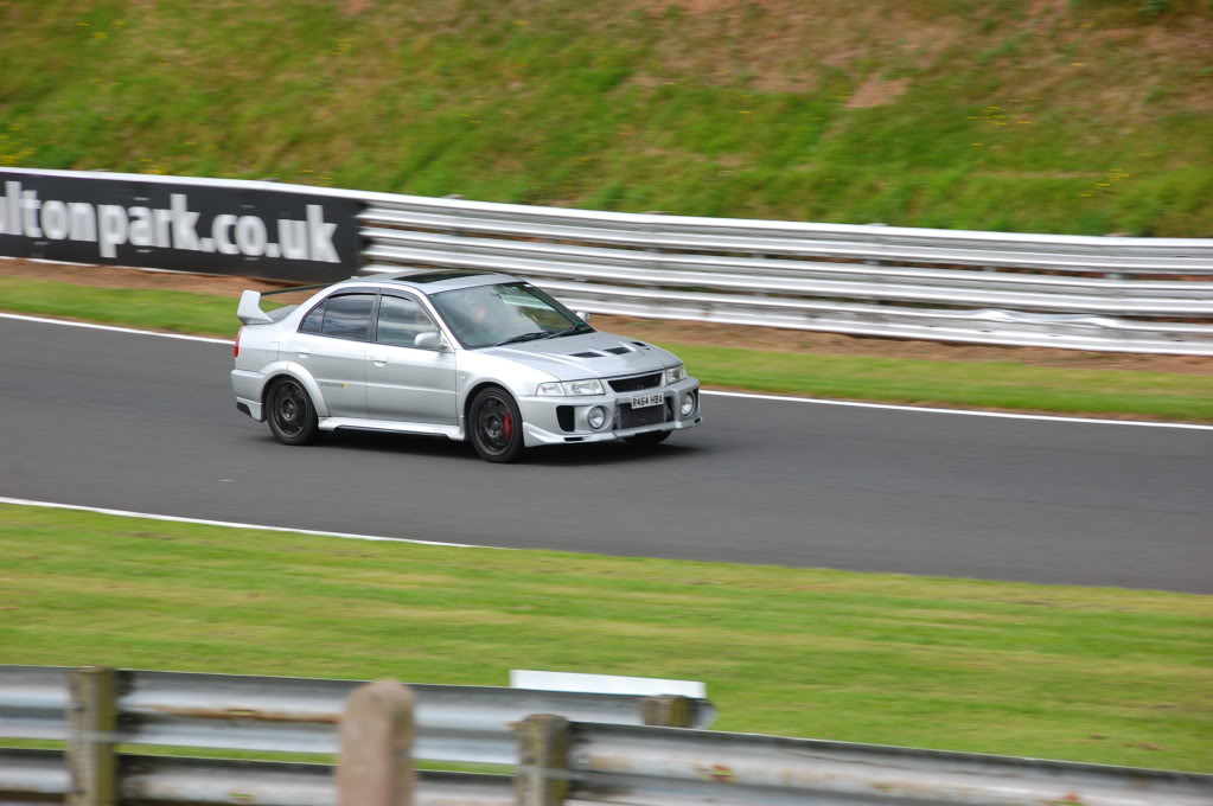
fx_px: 6564
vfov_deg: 7.0
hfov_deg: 10.6
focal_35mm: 195
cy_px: 403
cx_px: 606
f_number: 9
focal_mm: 130
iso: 200
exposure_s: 1/250
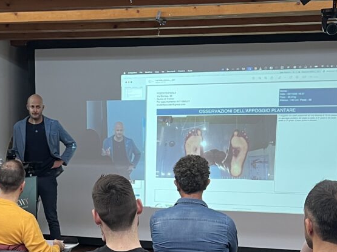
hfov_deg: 26.9
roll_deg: -0.5
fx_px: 701
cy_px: 228
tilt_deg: -8.2
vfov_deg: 20.0
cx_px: 111
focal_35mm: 72
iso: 160
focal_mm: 5.7
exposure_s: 1/60
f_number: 1.5
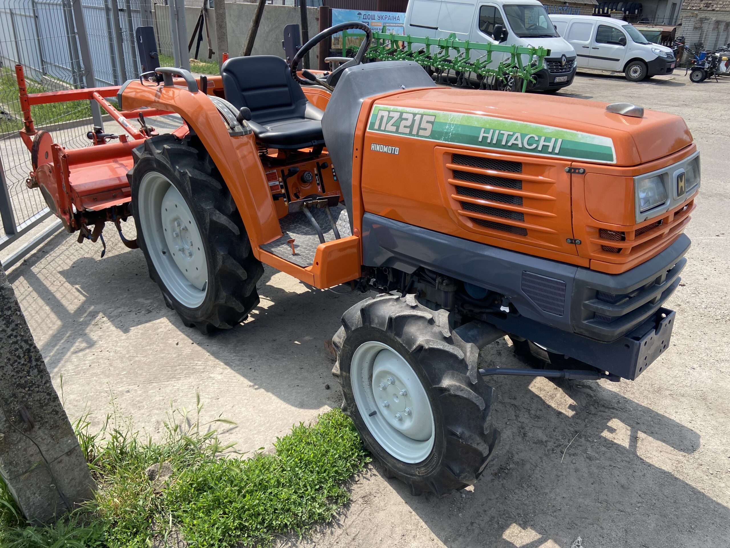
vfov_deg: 53.1
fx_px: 548
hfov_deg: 67.3
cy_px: 274
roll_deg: -3.4
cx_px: 365
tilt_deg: -26.2
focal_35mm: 26
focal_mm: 4.25
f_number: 1.8
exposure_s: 1/1362
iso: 32
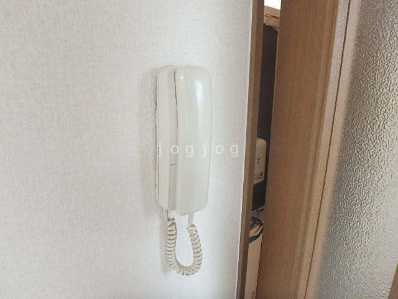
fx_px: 241
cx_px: 199
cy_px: 150
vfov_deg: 63.4
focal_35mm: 21
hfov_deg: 79.0
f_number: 3.5
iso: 400
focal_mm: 3.7
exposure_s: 1/30
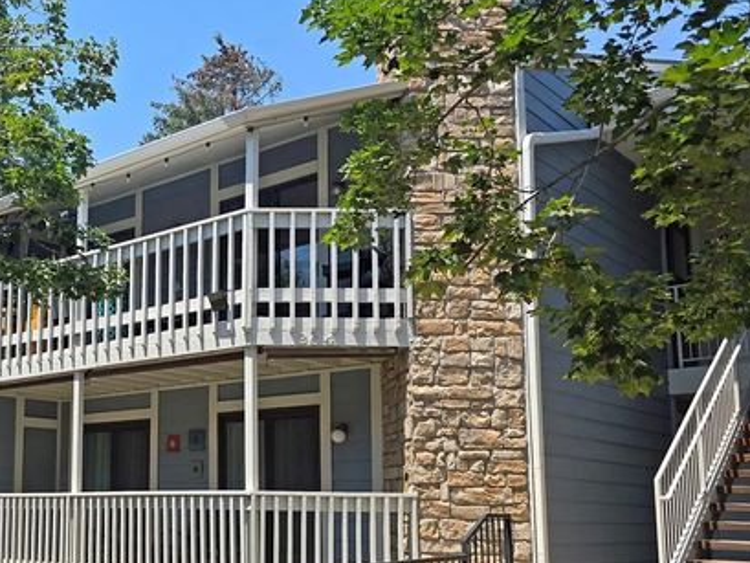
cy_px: 347
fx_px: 780
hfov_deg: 50.2
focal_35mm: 36
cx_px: 233
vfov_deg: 39.5
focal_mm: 6.3
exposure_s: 1/533
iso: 12
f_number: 1.7
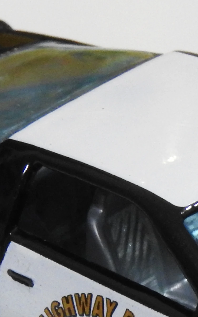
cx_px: 291
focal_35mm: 384
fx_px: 3315
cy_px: 334
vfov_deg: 5.5
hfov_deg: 3.4
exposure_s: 1/10
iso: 800
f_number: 7.6
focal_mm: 18.8
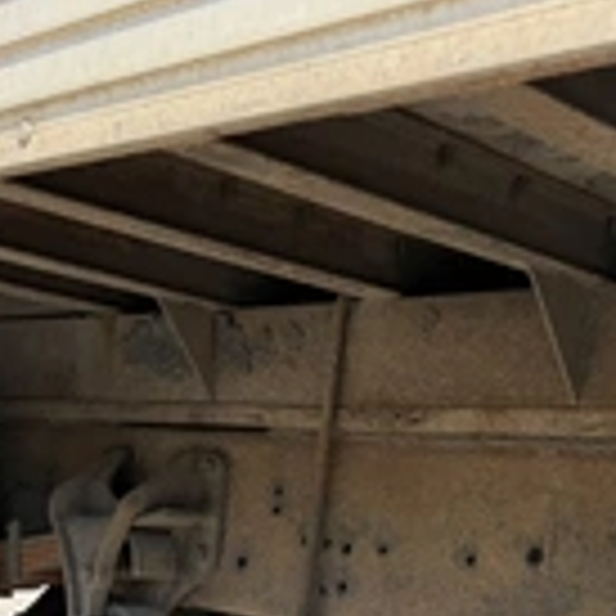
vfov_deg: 25.9
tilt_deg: -7.0
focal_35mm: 62
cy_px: 652
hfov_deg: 27.3
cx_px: 148
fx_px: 1248
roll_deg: -3.5
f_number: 1.78
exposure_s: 1/1314
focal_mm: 6.76
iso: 80
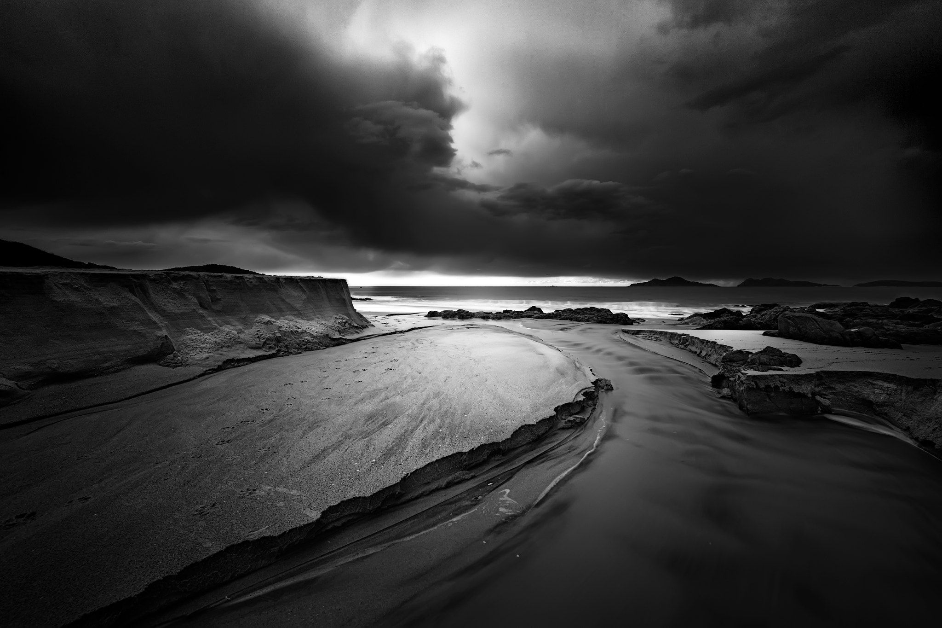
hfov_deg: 104.3
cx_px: 471
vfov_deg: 81.2
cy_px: 314
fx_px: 366
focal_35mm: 14
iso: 100
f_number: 8
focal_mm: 14
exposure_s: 2
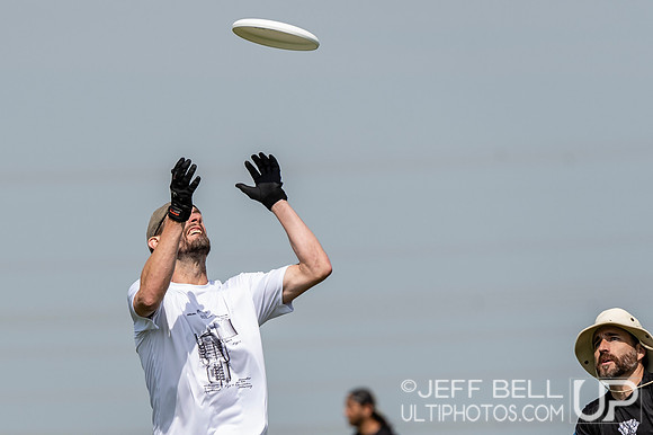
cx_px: 221
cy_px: 305
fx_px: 9003
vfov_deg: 2.8
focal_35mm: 497
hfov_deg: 4.2
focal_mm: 200
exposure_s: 1/2500
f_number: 4
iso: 200
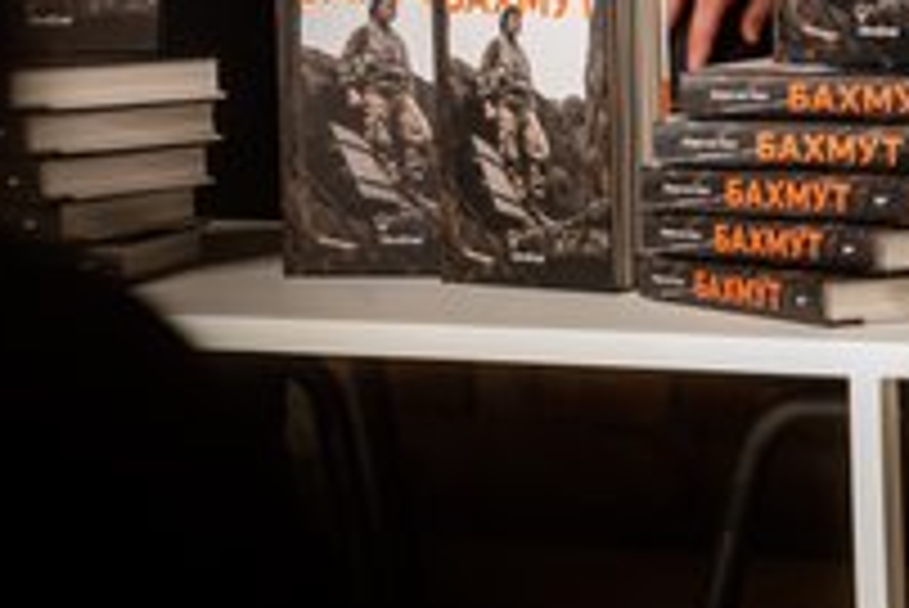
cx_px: 436
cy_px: 52
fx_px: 10587
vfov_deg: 3.3
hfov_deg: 4.9
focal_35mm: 419
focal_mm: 200
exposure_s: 1/45
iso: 5000
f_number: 4
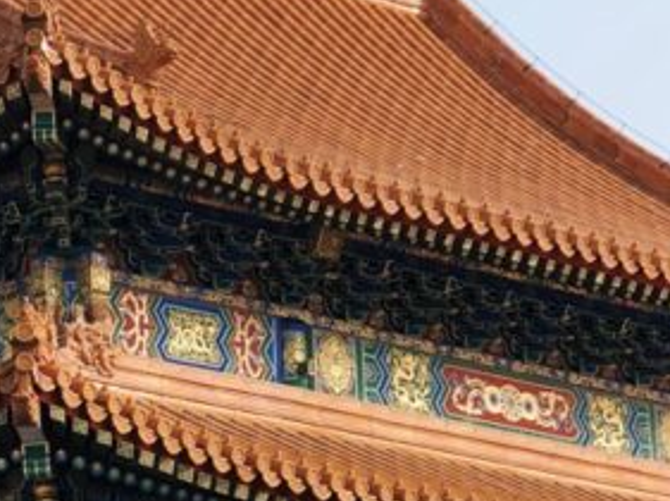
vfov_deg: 7.1
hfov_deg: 9.4
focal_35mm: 208
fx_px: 4021
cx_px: -167
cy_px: 470
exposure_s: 1/385
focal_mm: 6.6
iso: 20
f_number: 2.8
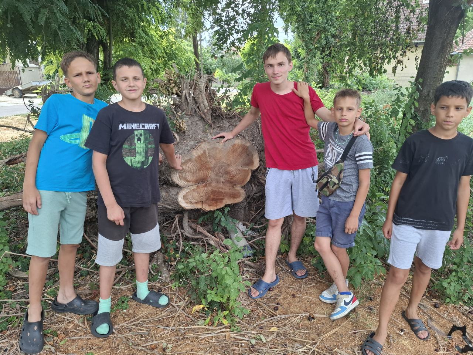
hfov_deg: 73.9
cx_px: 236
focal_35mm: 23
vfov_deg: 58.9
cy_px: 178
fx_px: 314
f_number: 1.8
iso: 50
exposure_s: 1/226
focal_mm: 5.54
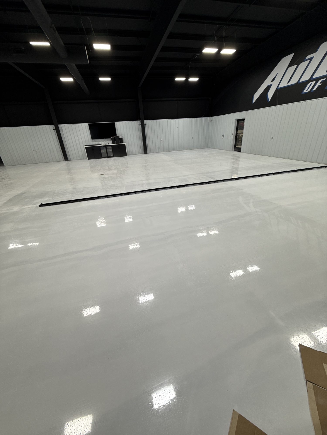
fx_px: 176
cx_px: 164
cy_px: 218
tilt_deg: -25.1
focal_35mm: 14
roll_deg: +2.9
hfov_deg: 85.7
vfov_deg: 102.1
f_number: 2.2
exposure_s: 1/132
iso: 50
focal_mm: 2.22
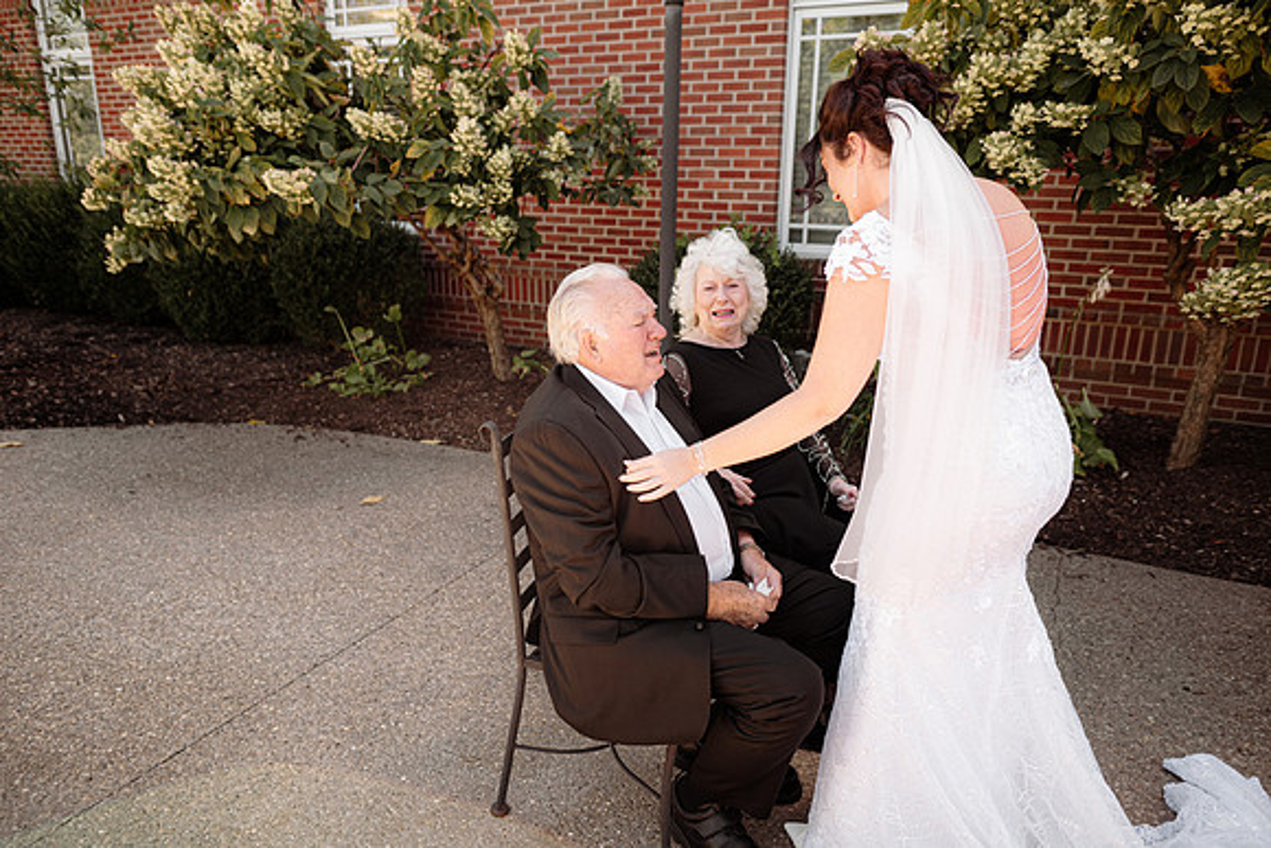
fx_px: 847
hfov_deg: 73.7
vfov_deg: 53.2
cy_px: 424
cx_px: 636
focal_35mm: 24
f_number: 2.8
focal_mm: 24
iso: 160
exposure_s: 1/400
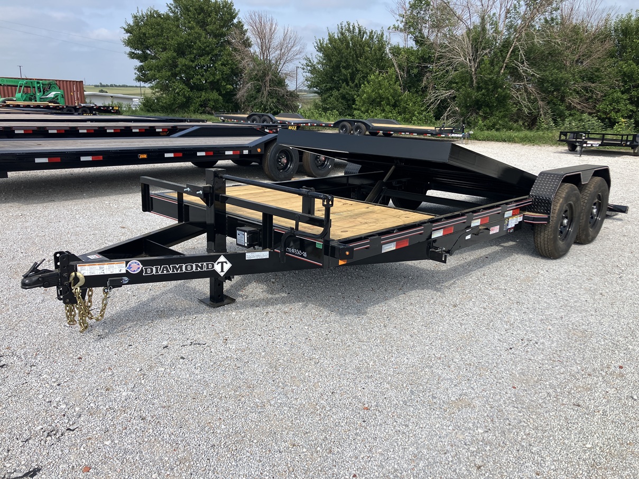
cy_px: 240
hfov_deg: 63.4
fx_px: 517
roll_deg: -0.4
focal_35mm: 28
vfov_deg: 49.8
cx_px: 320
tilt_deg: -14.8
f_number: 1.8
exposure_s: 1/1946
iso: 32
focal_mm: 3.99
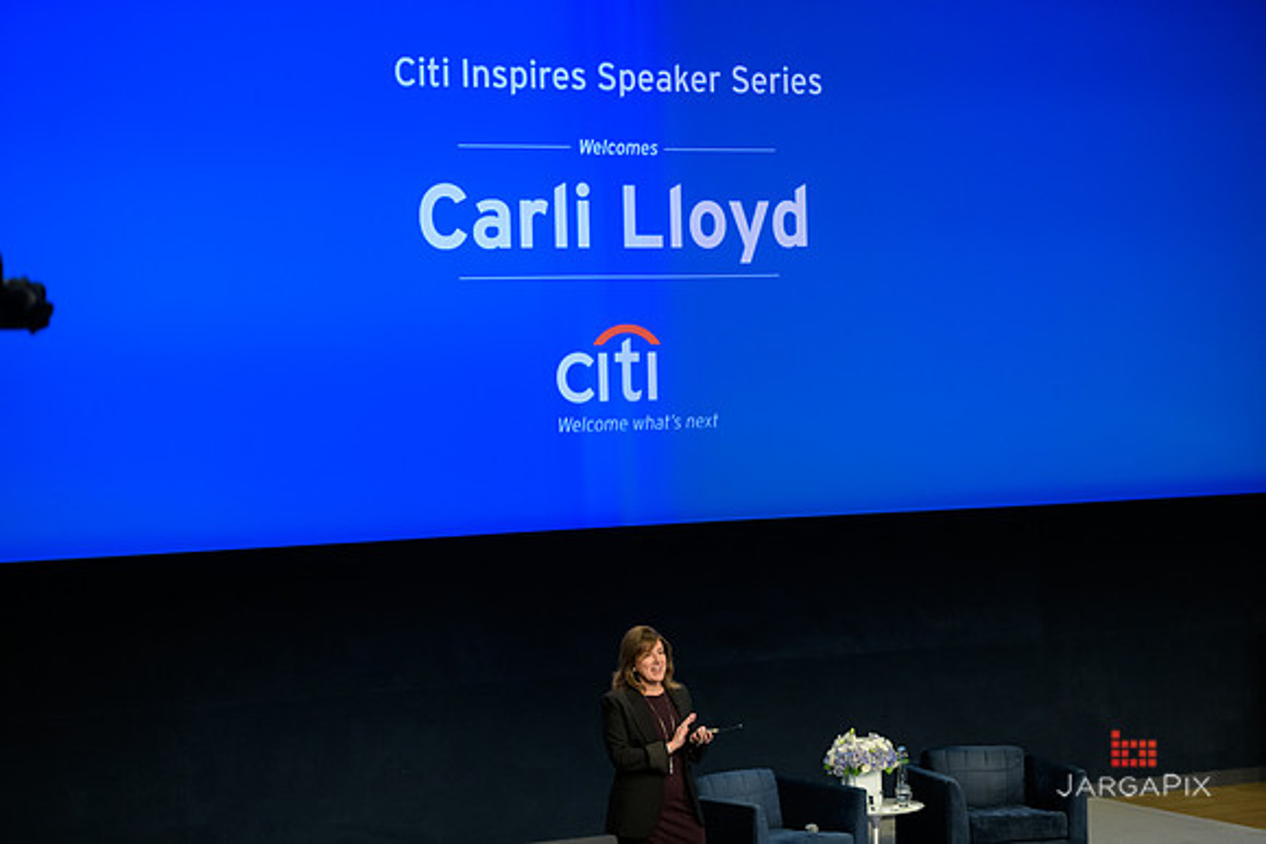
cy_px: 422
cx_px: 633
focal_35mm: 92
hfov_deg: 22.1
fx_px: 3236
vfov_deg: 14.9
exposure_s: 1/200
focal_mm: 92
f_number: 3.2
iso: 1600
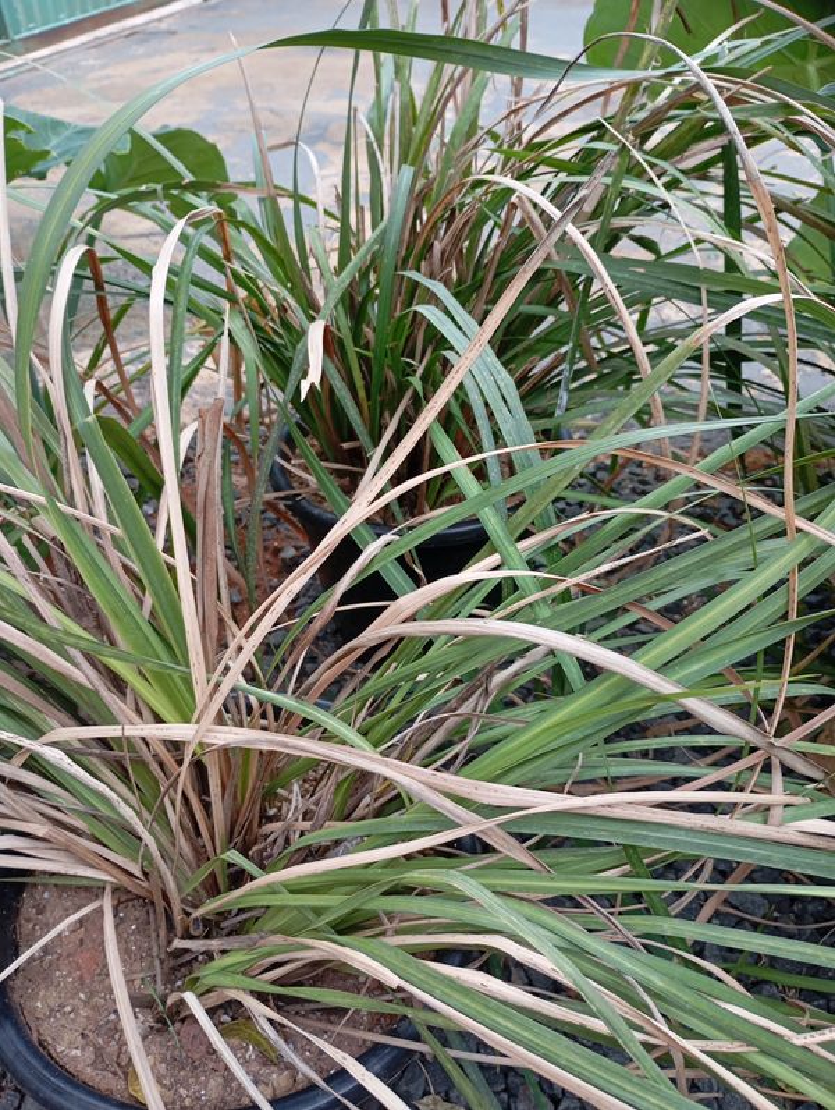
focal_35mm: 28
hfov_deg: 49.9
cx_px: 418
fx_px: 898
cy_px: 555
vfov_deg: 63.4
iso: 191
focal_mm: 4.27
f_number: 1.8
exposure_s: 1/100
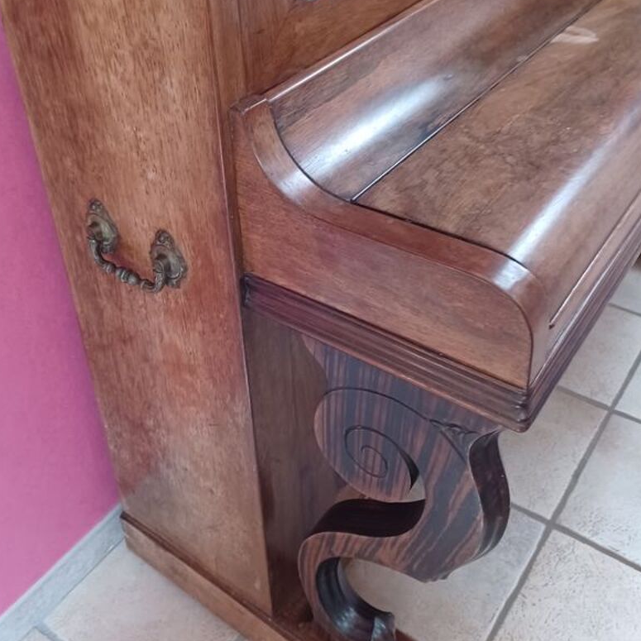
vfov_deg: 43.1
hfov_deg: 43.8
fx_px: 796
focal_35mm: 38
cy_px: 201
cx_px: 296
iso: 500
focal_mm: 4.6
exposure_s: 1/25
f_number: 1.8
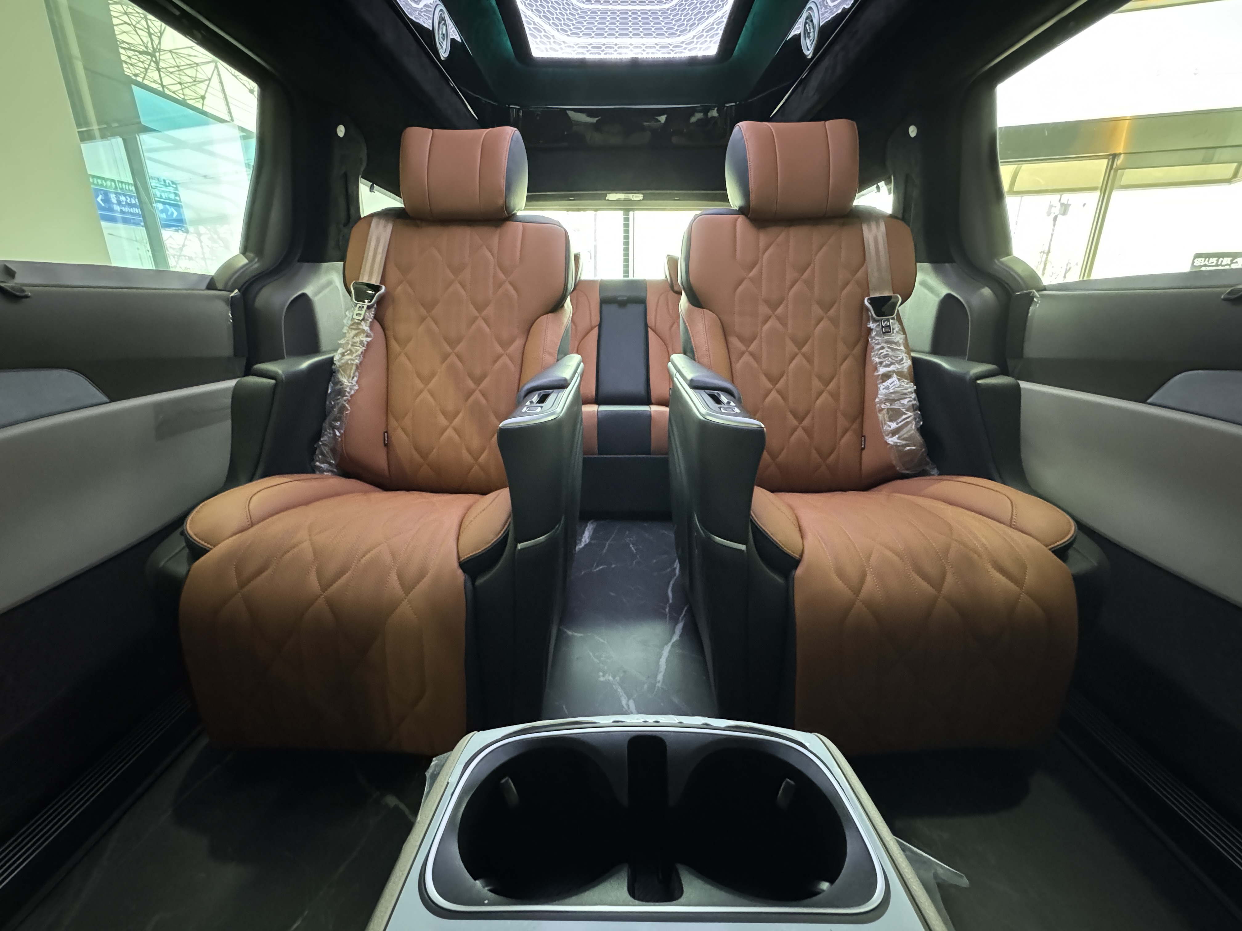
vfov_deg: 85.7
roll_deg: +0.5
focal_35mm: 14
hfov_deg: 102.1
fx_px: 502
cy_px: 466
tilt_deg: -16.1
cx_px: 621
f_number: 2.2
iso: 1600
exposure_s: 1/40
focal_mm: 2.22
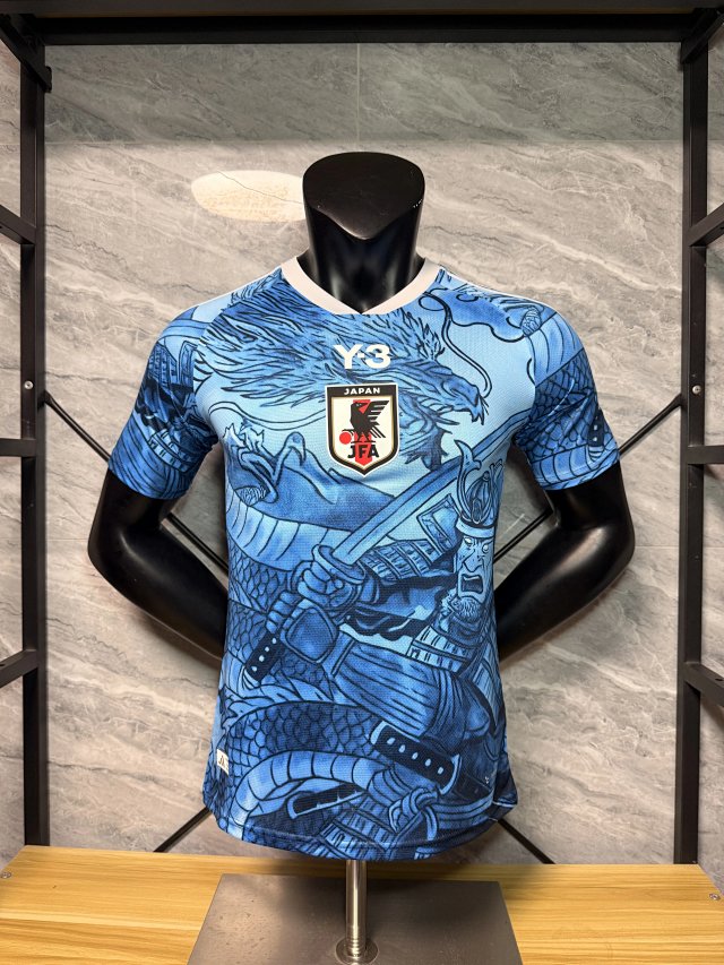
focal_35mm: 24
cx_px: 362
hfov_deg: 56.8
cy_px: 482
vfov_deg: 71.6
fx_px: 669
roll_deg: -0.8
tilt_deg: -1.0
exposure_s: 1/50
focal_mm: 6.76
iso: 160
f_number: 1.78
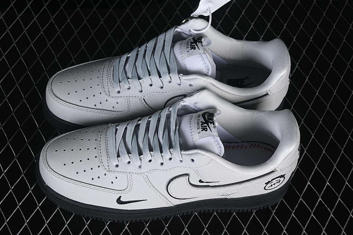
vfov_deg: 18.2
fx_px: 735
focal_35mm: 75
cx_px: 176
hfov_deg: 27.0
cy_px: 118
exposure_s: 1/80
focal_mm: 50
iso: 160
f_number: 7.1
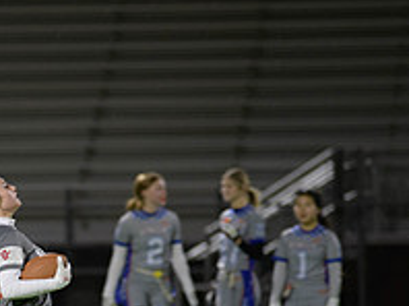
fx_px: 6656
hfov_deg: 3.5
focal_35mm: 564
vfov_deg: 2.6
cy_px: 309
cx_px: -19
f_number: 2.8
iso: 1000
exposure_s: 1/200
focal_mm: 200
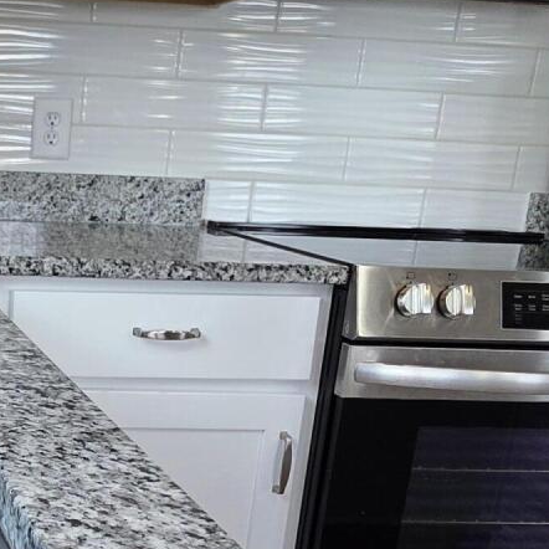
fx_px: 933
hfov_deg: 28.4
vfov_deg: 32.4
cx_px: -113
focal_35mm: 52
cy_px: 390
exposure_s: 1/120
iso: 64
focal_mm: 2.2
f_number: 1.9
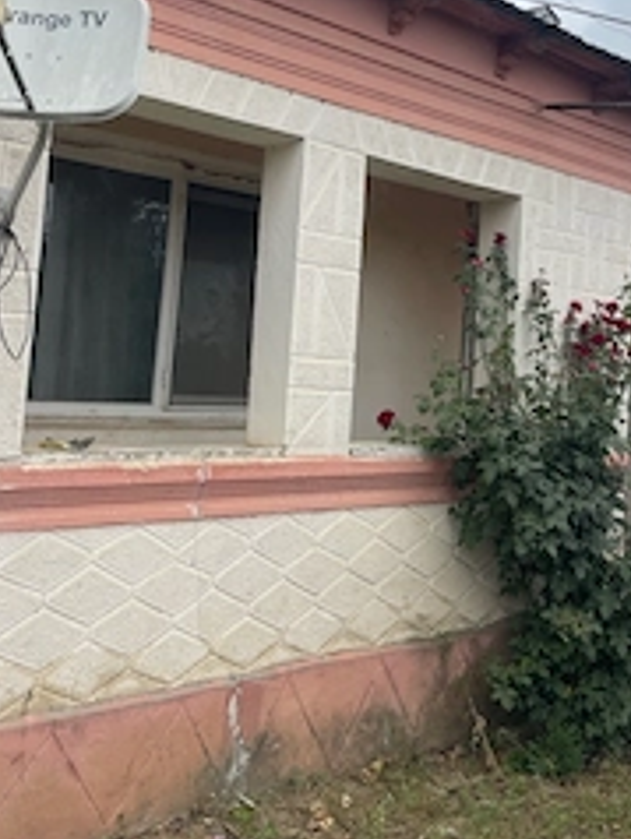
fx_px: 1019
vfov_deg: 44.0
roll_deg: -2.5
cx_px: 377
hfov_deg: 34.3
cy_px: 271
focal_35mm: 42
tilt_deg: +6.3
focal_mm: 5.1
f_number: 1.6
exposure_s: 1/2336
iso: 32
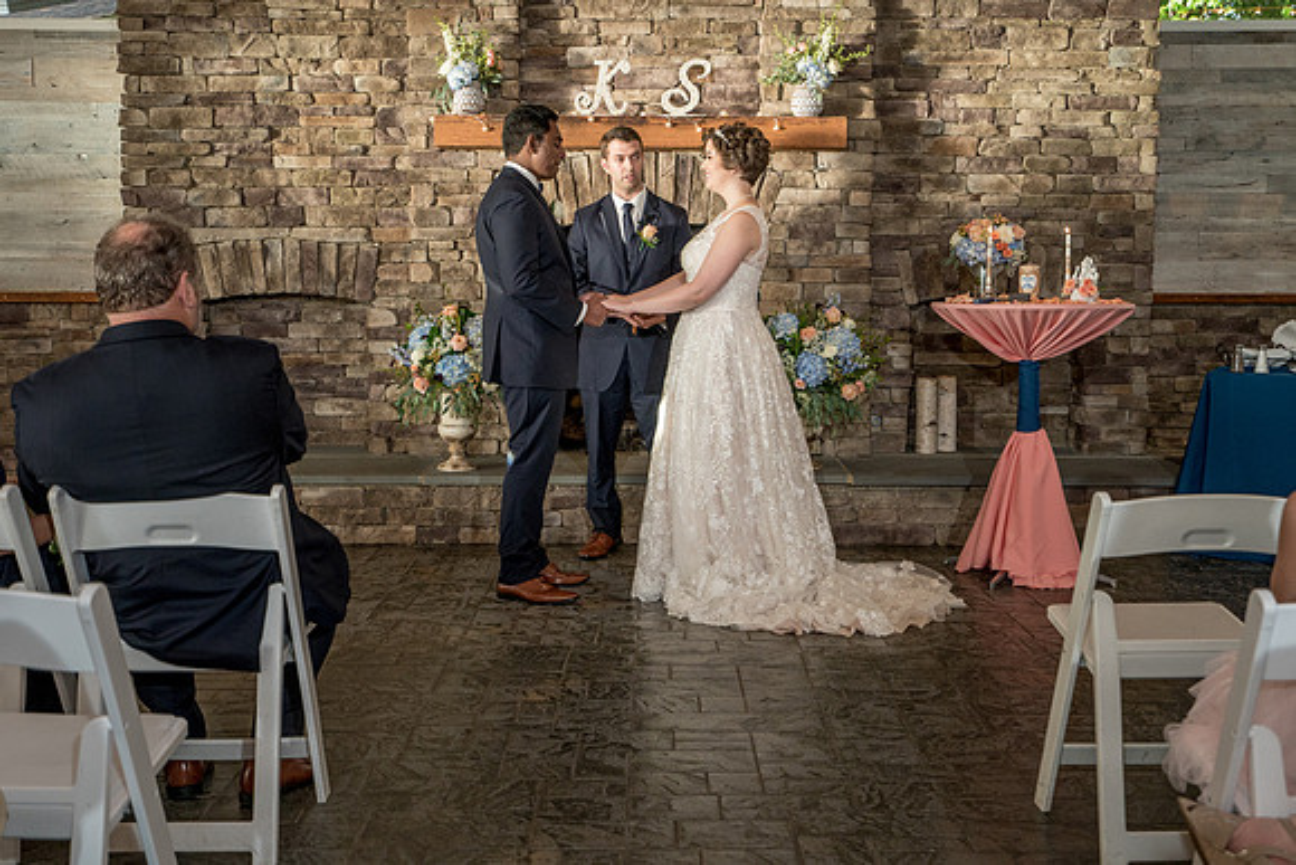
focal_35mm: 42
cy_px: 340
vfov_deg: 31.5
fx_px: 1529
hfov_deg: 45.9
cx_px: 648
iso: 1000
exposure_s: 1/200
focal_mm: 35
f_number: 4
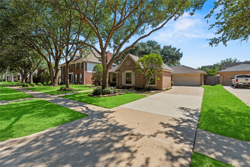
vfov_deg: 77.4
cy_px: 84
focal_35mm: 15
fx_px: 104
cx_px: 125
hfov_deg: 100.4
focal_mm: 15
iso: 100
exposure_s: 1/200
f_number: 8
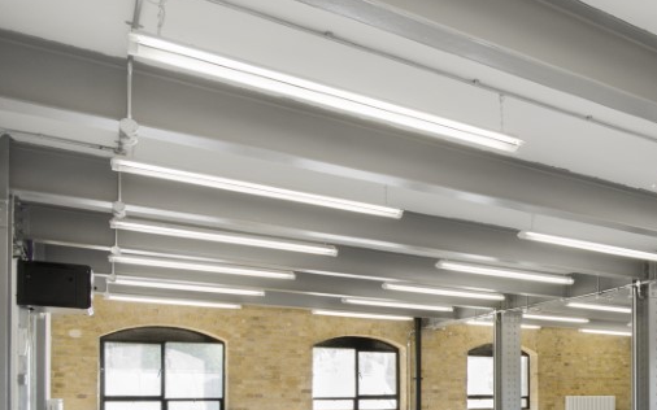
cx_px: 702
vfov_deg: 34.1
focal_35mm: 35
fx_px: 627
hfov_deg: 44.1
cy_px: 378
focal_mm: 10
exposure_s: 1/25
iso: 100
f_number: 6.3
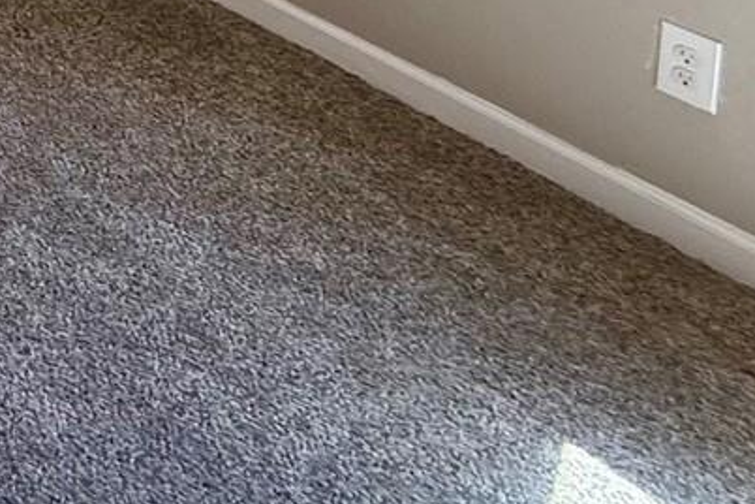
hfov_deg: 23.2
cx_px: -520
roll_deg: -0.7
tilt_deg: -4.2
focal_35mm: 58
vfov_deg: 16.6
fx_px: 1216
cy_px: -547
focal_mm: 2.22
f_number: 2.2
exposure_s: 1/120
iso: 200
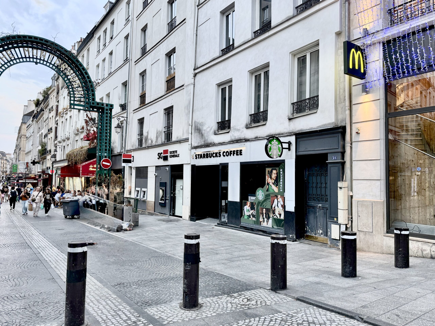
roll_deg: -2.0
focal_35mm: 24
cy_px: 163
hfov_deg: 71.6
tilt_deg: +3.9
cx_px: 218
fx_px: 302
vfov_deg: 56.8
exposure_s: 1/100
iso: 125
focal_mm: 6.76
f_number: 1.78
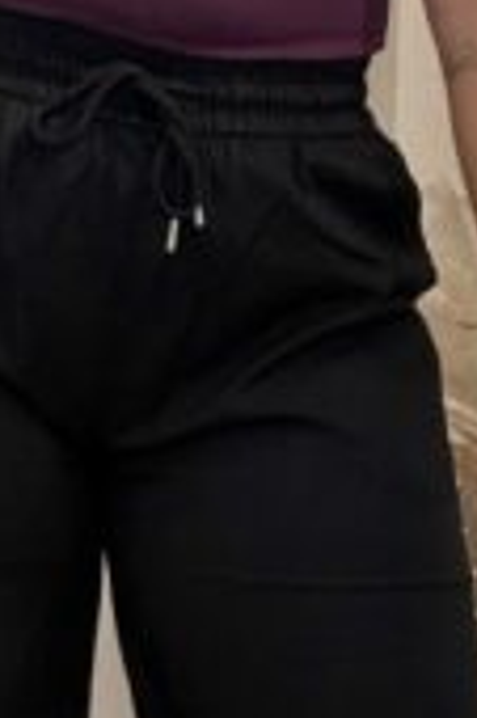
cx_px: 34
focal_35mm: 147
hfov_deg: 9.3
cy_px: 224
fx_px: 2927
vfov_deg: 13.9
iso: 64
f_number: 1.9
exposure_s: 1/50
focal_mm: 2.71
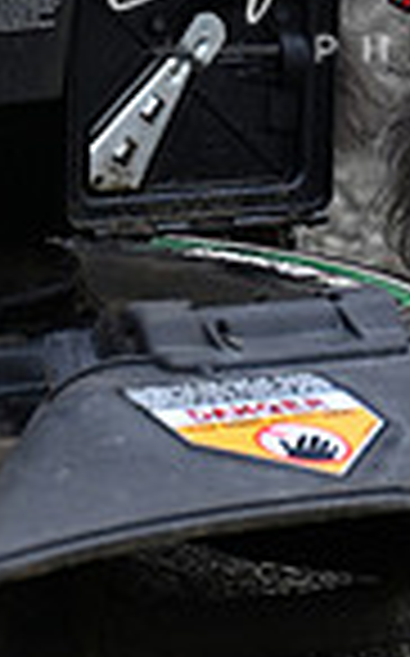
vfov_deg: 2.6
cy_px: -171
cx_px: 577
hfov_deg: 1.6
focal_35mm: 809
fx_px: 14492
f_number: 5
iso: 400
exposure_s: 1/1000
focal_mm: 200
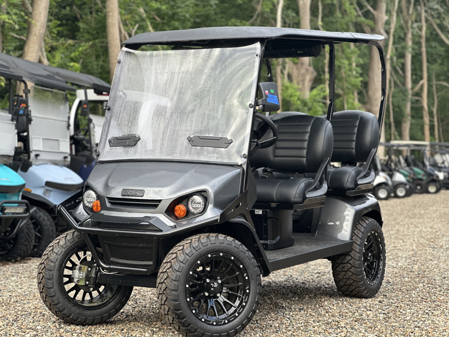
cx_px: 224
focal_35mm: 77
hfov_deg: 25.3
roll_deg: -0.1
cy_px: 168
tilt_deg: +0.7
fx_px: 999
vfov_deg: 19.1
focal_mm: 9
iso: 100
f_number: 2.8
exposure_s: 1/121
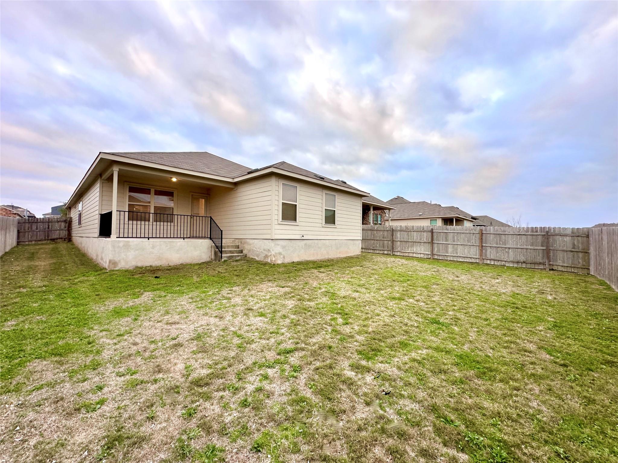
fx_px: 250
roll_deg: -0.6
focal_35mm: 14
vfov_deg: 85.7
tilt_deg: +1.9
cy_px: 232
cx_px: 309
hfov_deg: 102.1
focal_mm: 2.22
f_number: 2.2
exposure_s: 1/99
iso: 80
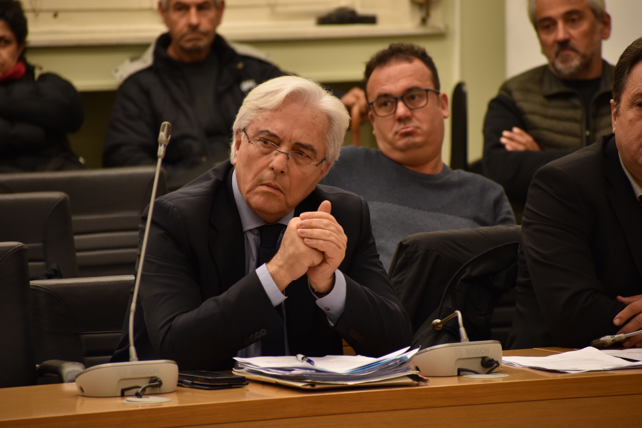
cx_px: 321
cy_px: 214
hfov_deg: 6.9
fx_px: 5350
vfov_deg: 4.6
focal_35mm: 300
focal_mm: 200
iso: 400
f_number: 5.6
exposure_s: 1/15
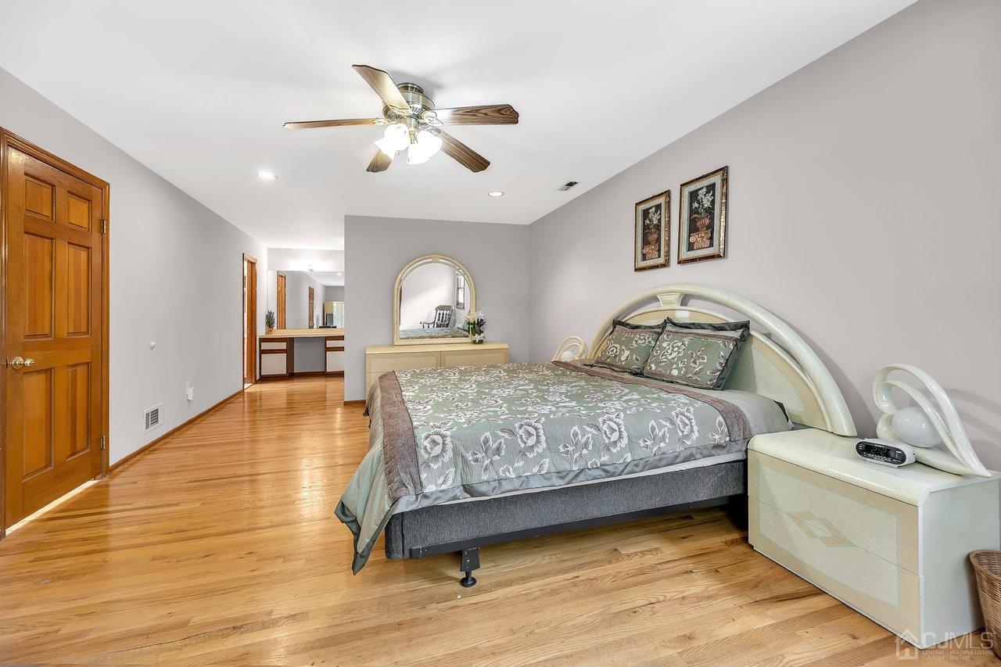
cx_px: 500
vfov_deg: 81.2
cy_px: 334
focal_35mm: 14
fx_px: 389
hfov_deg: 104.3
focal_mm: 14
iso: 100
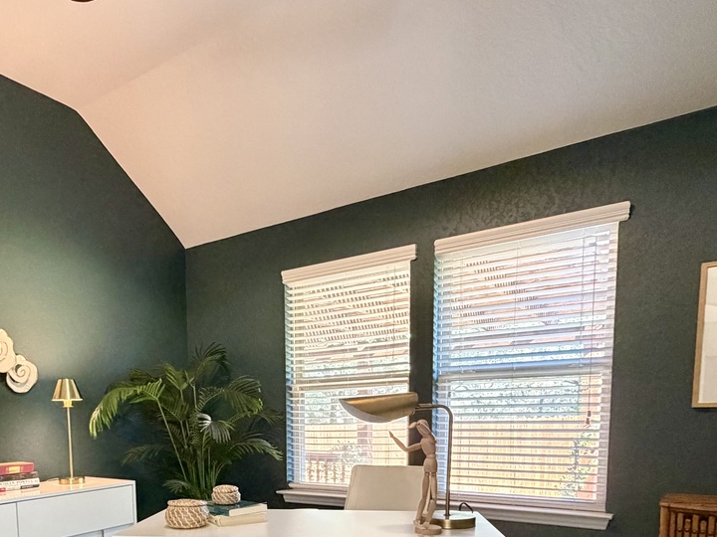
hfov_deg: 62.2
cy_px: 478
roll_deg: +0.7
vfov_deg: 45.3
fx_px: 580
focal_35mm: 28
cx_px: 250
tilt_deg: -6.7
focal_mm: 2.22
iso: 500
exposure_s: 1/60
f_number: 2.2
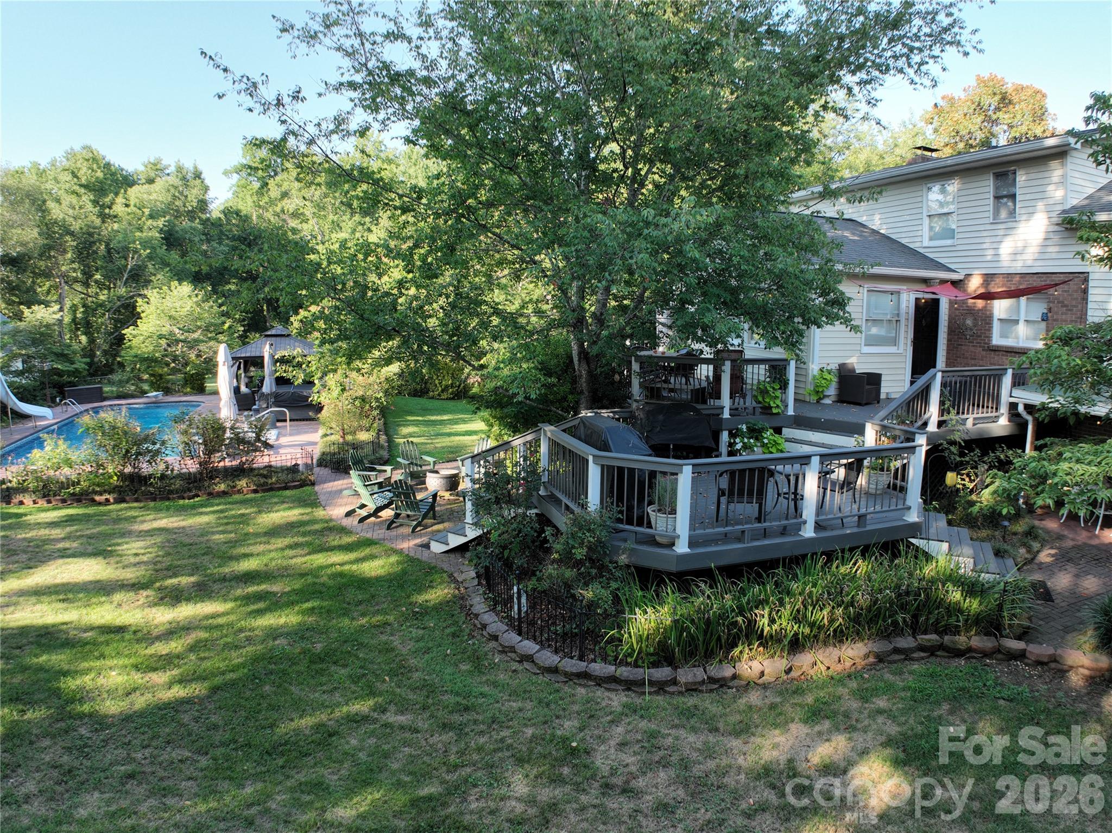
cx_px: 556
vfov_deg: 56.8
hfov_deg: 71.6
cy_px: 416
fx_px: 771
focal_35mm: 24
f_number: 2.8
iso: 400
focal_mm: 12.29
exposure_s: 1/400
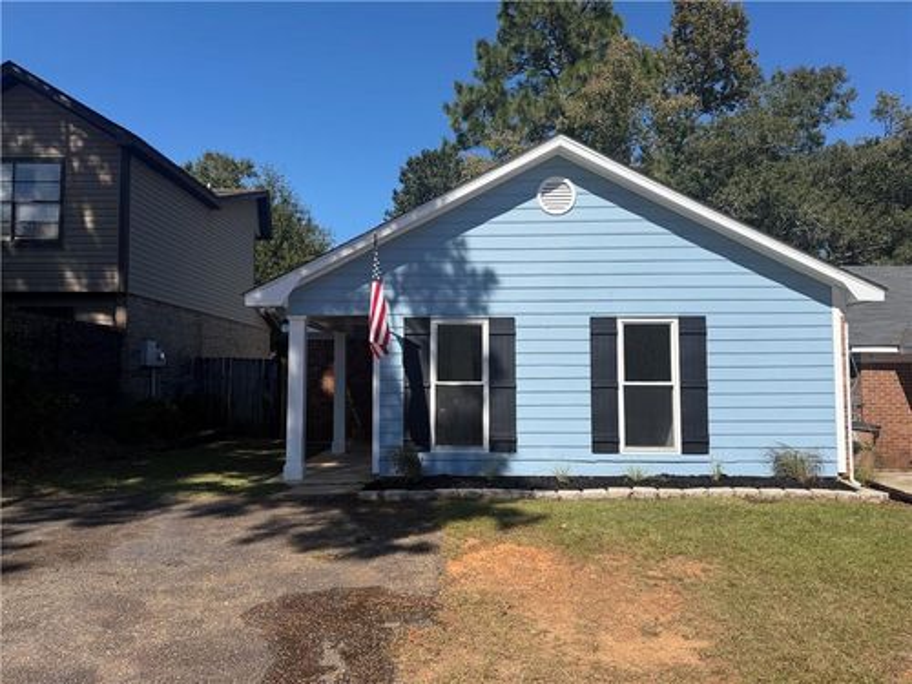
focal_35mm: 24
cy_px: 342
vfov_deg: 56.8
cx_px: 456
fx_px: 632
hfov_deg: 71.6
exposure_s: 1/6173
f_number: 1.78
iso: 80
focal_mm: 6.76
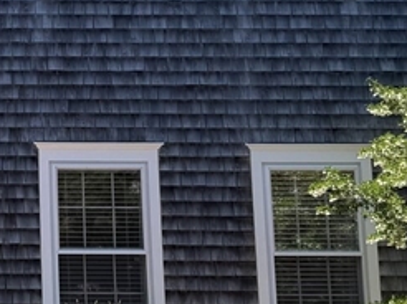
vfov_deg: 14.8
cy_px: 124
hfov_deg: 18.3
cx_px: -129
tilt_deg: +9.9
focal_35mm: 100
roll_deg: -0.2
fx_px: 1175
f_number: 1.78
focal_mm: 6.76
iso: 80
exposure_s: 1/2232
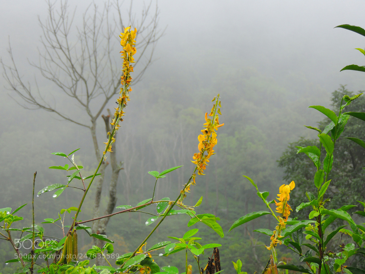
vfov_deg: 17.4
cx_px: 182
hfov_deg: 23.0
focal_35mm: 85
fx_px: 896
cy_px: 137
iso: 100
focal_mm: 15.1
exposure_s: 1/160
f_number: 4
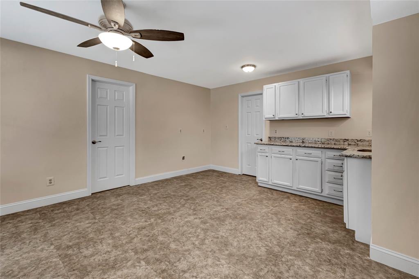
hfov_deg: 100.4
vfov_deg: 77.3
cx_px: 210
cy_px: 140
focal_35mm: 15
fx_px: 175
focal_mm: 10
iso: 200
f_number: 8
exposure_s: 1/10
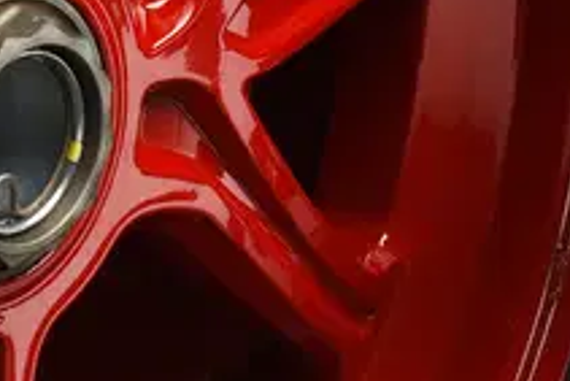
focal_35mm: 682
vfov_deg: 2.0
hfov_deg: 3.0
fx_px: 10805
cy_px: 28
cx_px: 594
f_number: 18
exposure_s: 1/160
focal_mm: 120
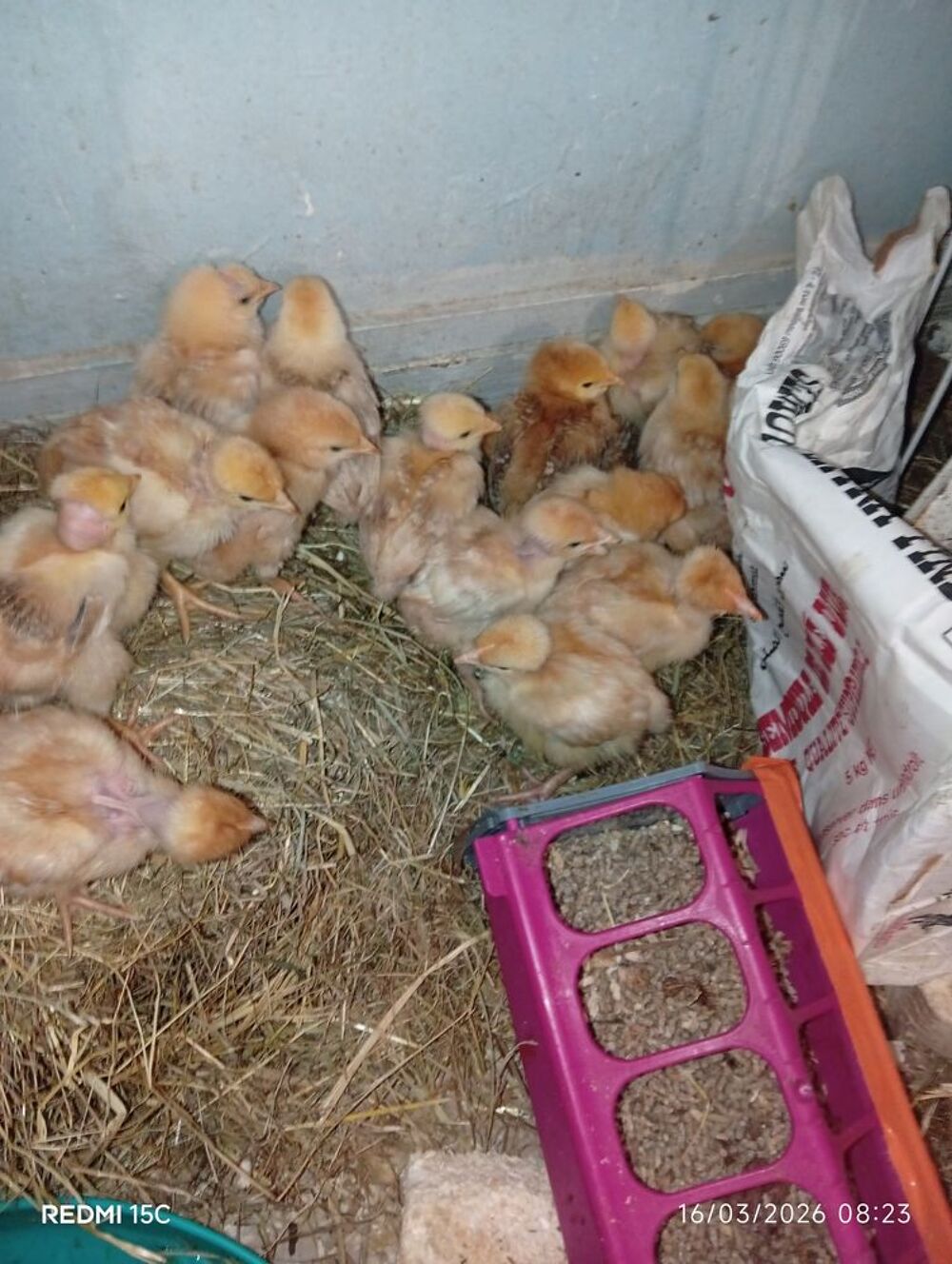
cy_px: 632
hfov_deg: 53.2
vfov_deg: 67.2
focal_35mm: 26
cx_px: 476
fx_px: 951
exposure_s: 1/20
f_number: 1.8
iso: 856
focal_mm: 3.96
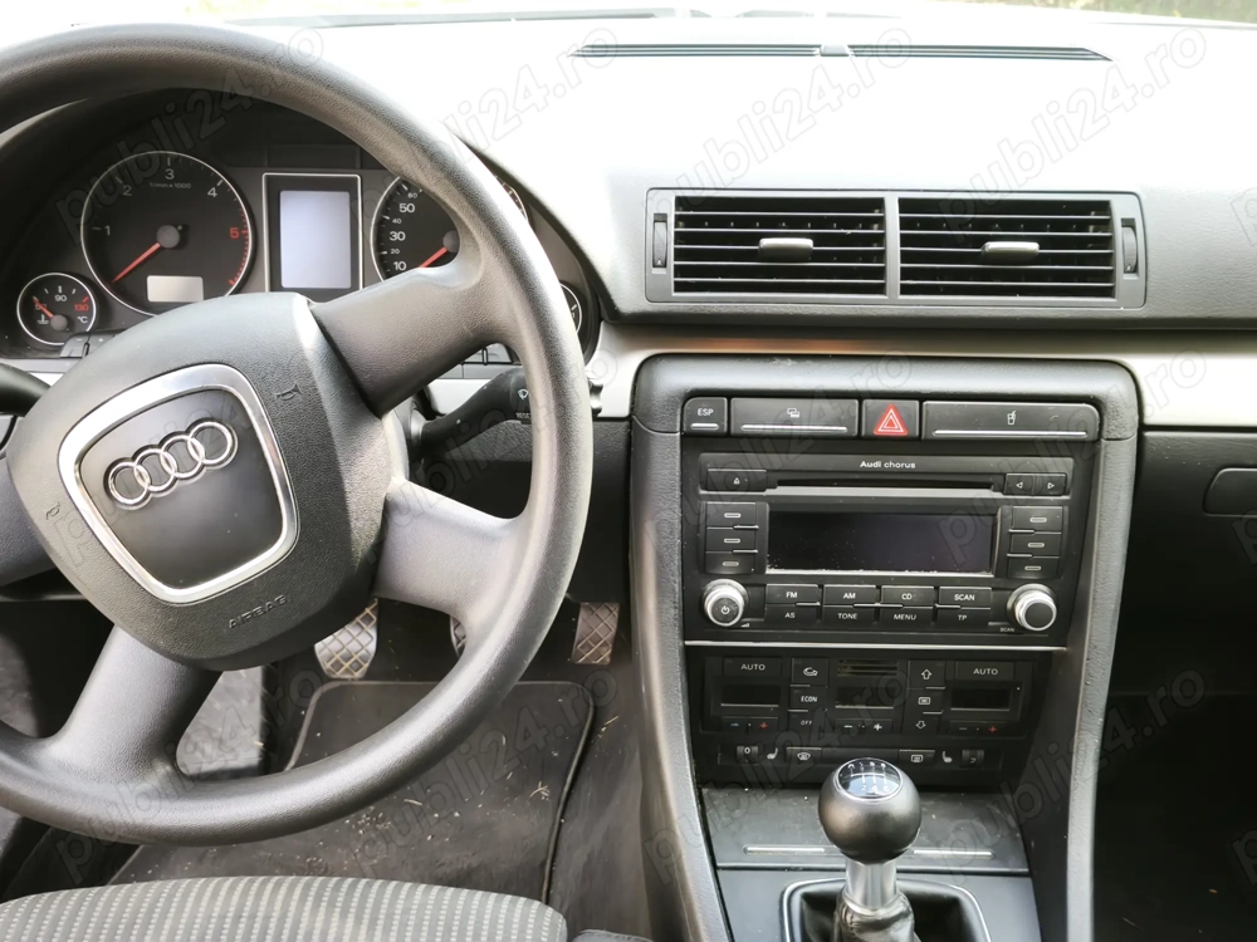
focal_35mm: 35
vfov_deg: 40.7
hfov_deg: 52.6
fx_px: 1271
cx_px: 628
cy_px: 471
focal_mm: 5.35
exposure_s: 1/100
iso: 250
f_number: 1.7
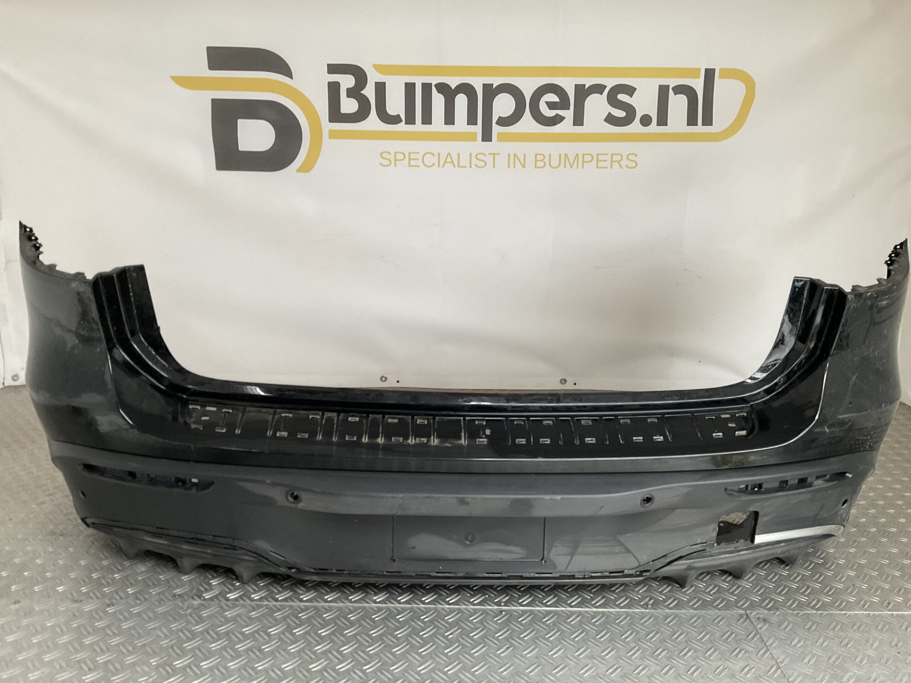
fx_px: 763
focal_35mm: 29
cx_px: 456
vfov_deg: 48.2
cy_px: 342
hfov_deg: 61.7
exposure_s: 1/50
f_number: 1.8
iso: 125
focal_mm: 3
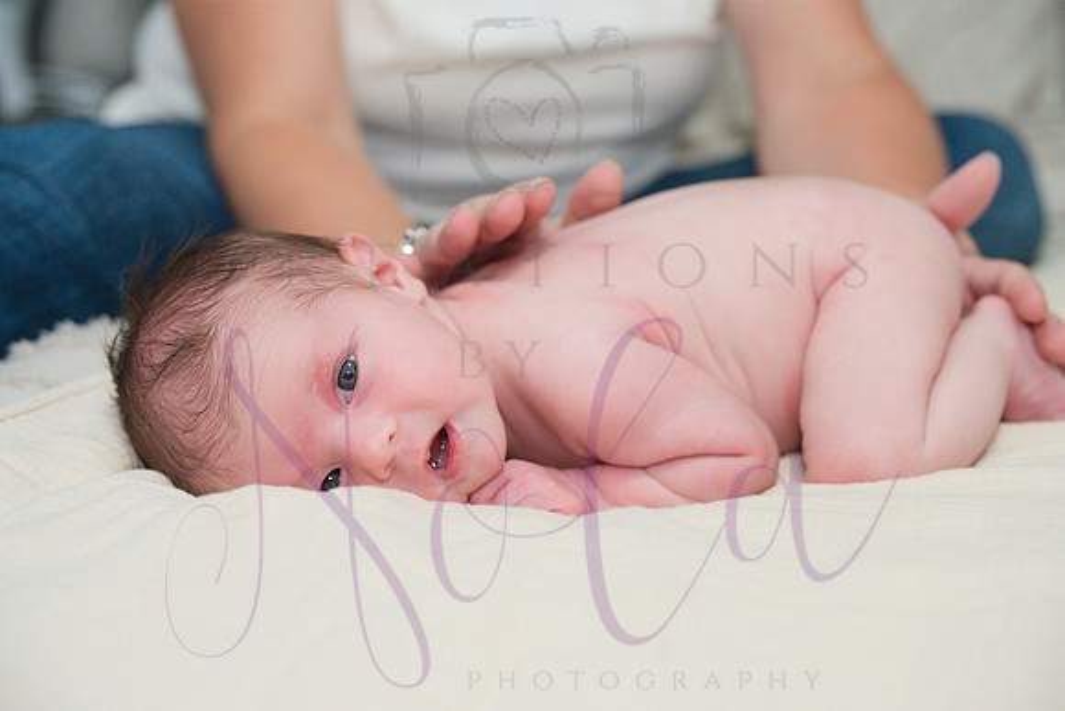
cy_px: 356
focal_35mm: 59
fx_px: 1746
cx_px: 532
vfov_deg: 23.0
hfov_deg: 33.9
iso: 1600
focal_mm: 59
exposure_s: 1/320
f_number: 4
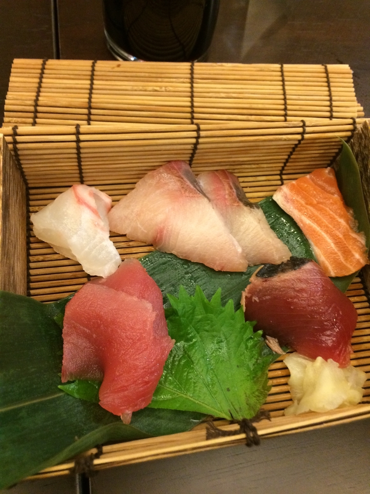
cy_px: 247
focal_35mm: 29
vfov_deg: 61.7
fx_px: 413
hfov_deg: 48.2
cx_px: 185
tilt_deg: -65.3
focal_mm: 4.15
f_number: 2.2
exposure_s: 1/20
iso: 320
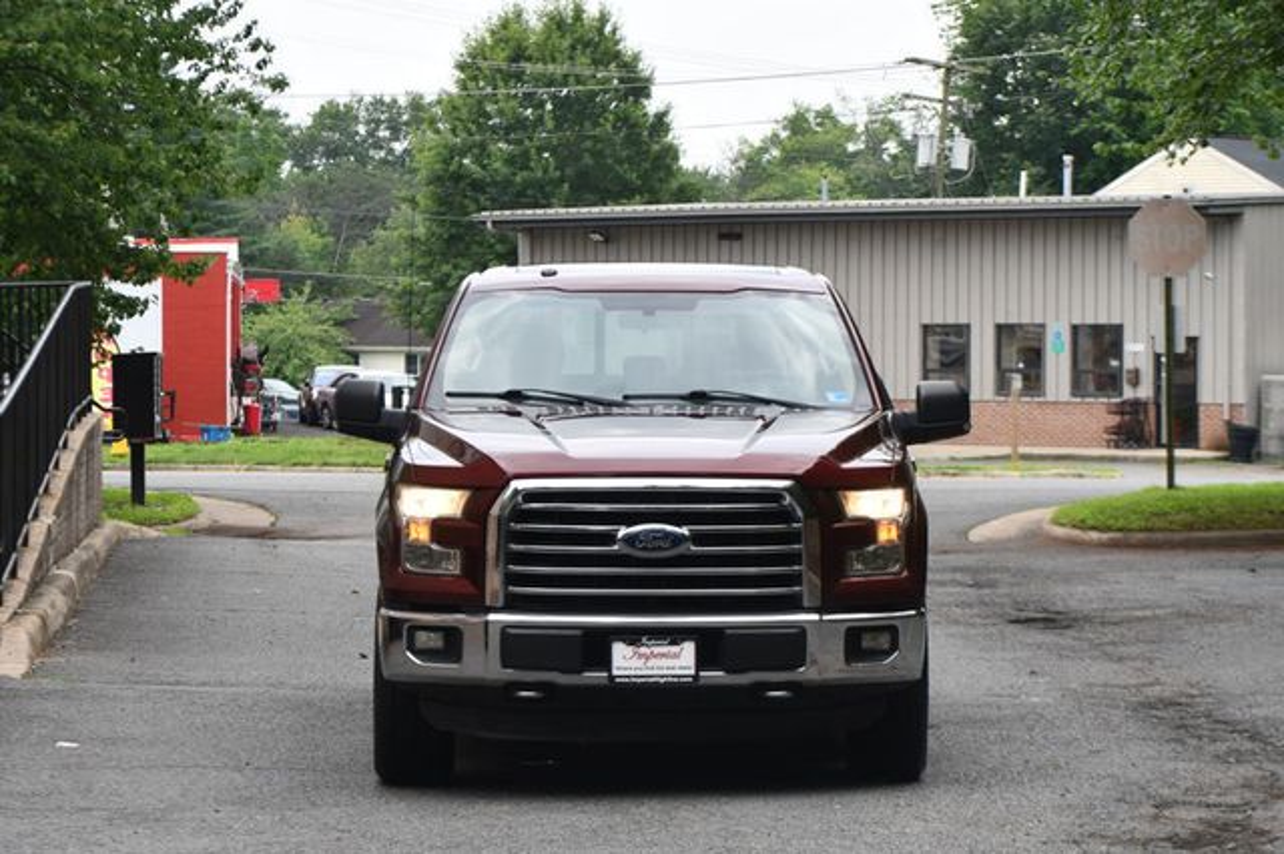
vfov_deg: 12.7
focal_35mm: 108
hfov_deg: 18.9
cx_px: 642
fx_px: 3850
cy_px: 427
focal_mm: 72
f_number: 8
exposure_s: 1/250
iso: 100
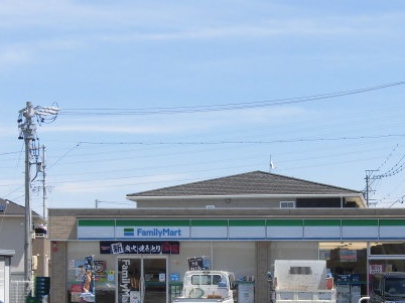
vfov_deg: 15.6
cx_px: 278
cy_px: 233
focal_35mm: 94
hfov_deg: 20.8
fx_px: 1099
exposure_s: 1/800
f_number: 4.2
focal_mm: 10.54
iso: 100
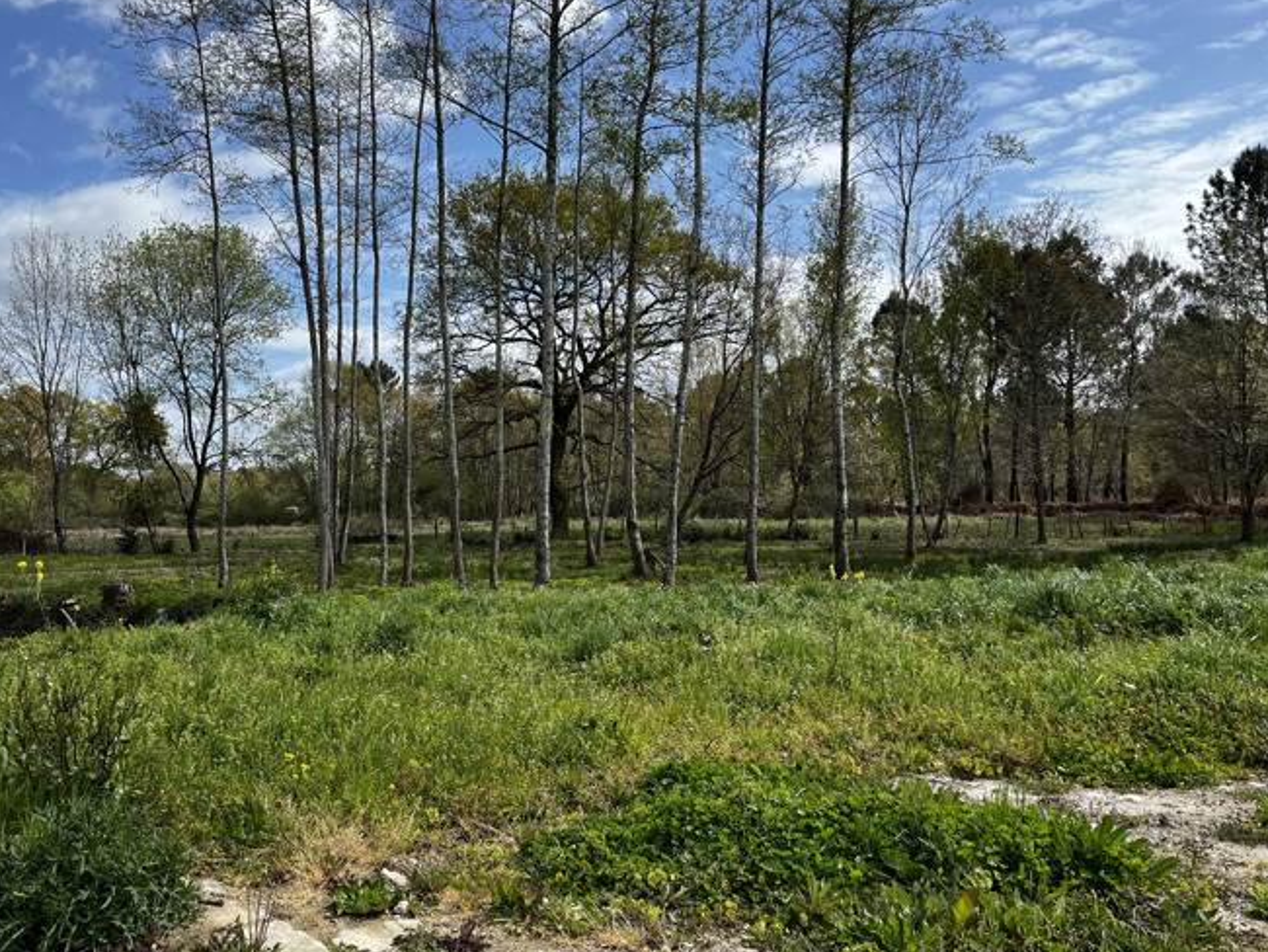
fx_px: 1173
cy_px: 478
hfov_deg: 56.3
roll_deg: +1.6
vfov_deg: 44.2
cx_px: 494
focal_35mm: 32
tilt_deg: +2.0
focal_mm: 5.1
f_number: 1.6
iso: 50
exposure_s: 1/3215
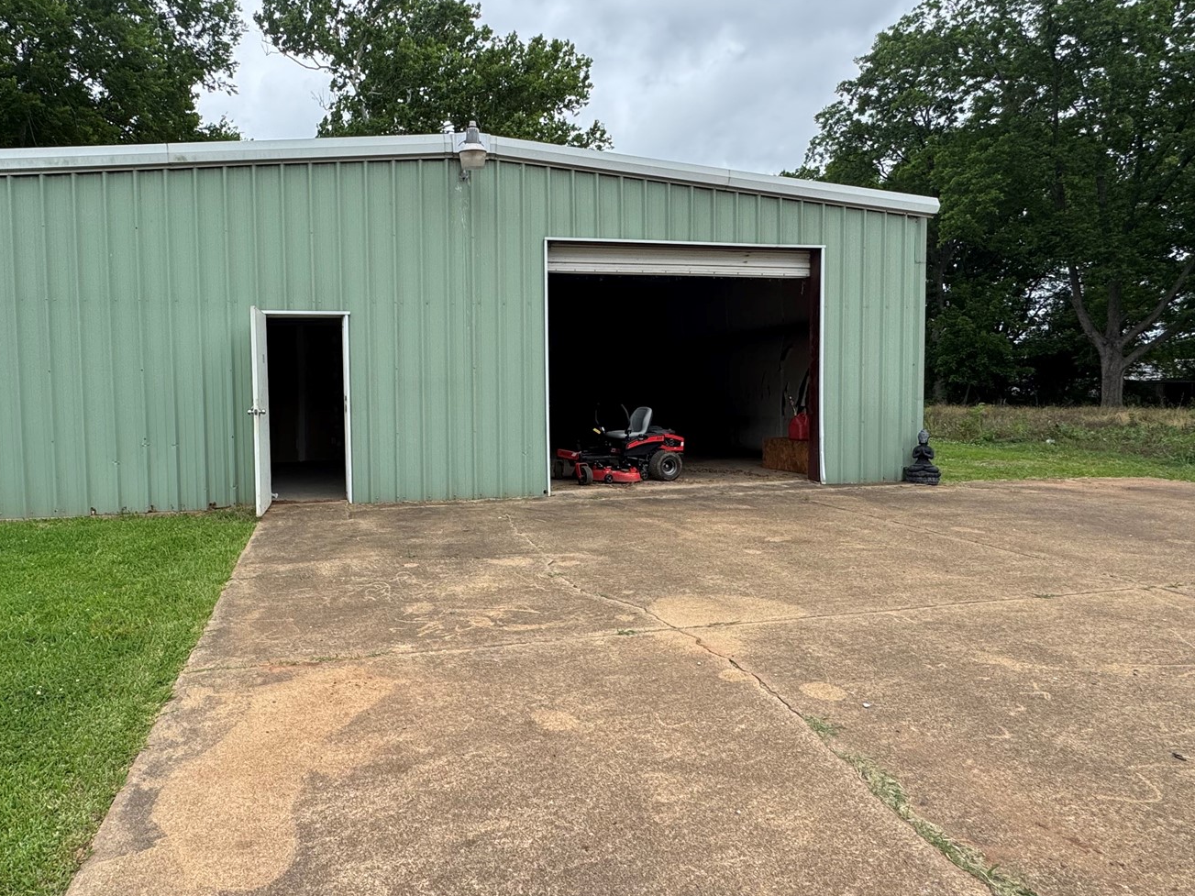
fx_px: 759
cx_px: 476
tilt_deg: -3.6
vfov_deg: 61.1
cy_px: 434
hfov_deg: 75.5
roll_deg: +0.8
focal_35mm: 22
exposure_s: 1/681
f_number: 2.2
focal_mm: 2.22
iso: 40
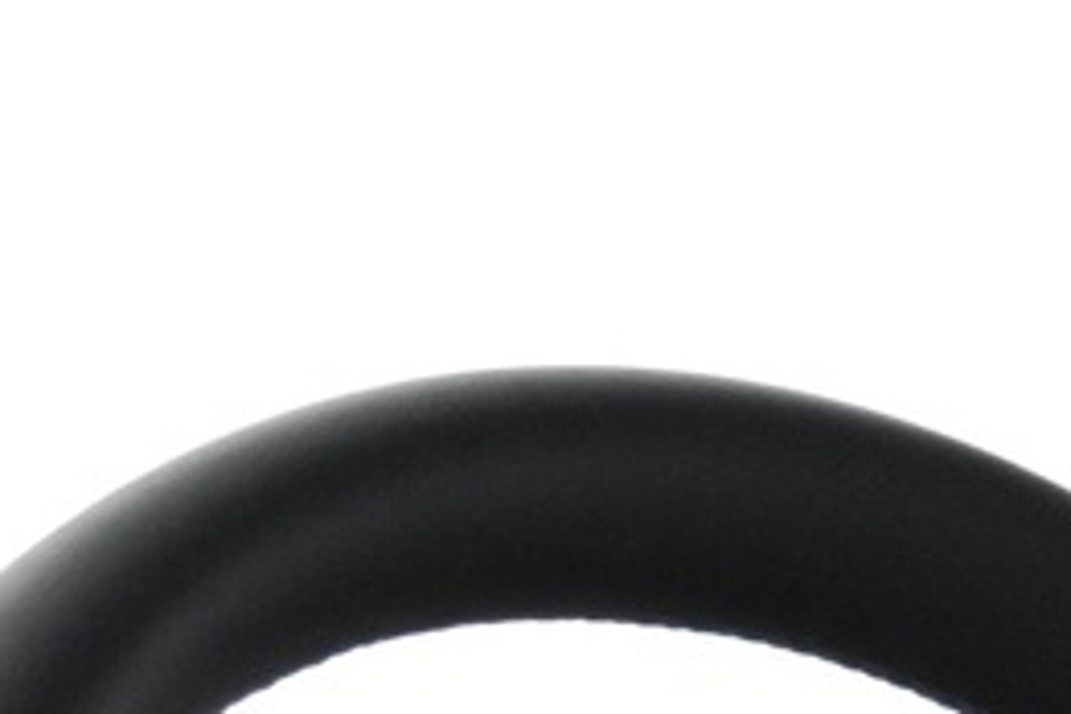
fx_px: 5671
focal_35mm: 191
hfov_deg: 10.7
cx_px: 973
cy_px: 1925
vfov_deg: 6.7
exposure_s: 1/30
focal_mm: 20.5
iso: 1600
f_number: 3.8
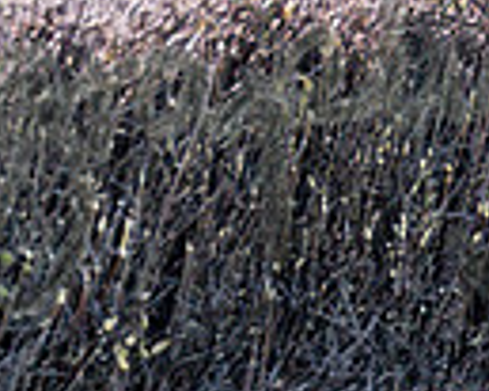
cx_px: 408
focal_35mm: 611
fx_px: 8836
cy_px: -349
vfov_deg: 2.5
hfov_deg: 3.2
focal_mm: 83
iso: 200
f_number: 2.8
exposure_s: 1/1600
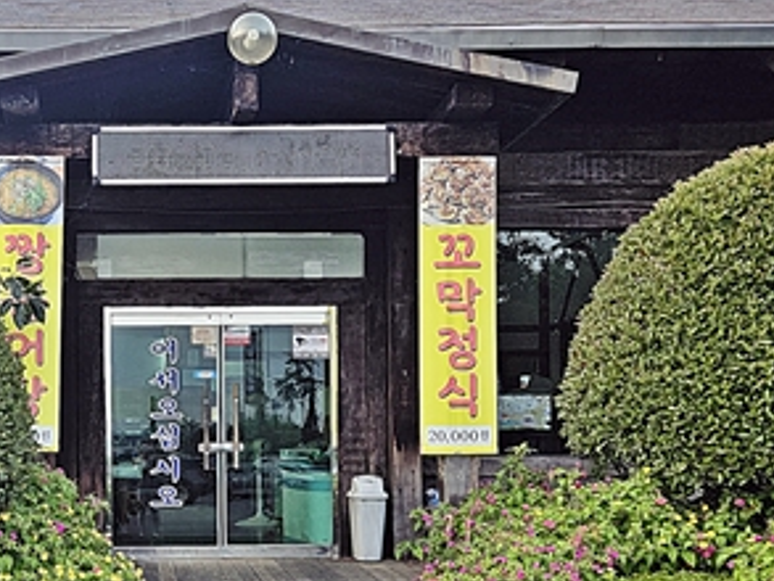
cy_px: 397
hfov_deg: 32.4
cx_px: 164
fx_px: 1297
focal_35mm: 58
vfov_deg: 25.1
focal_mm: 5.4
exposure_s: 1/180
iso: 40
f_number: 1.8
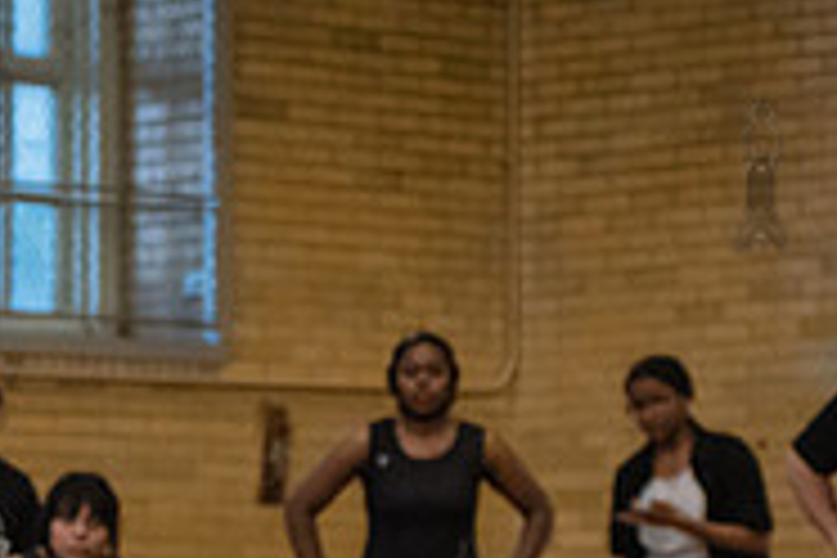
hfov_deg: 7.8
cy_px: 825
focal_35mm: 262
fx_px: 6091
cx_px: -148
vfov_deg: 5.2
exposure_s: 1/400
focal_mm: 80
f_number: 3.5
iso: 5000
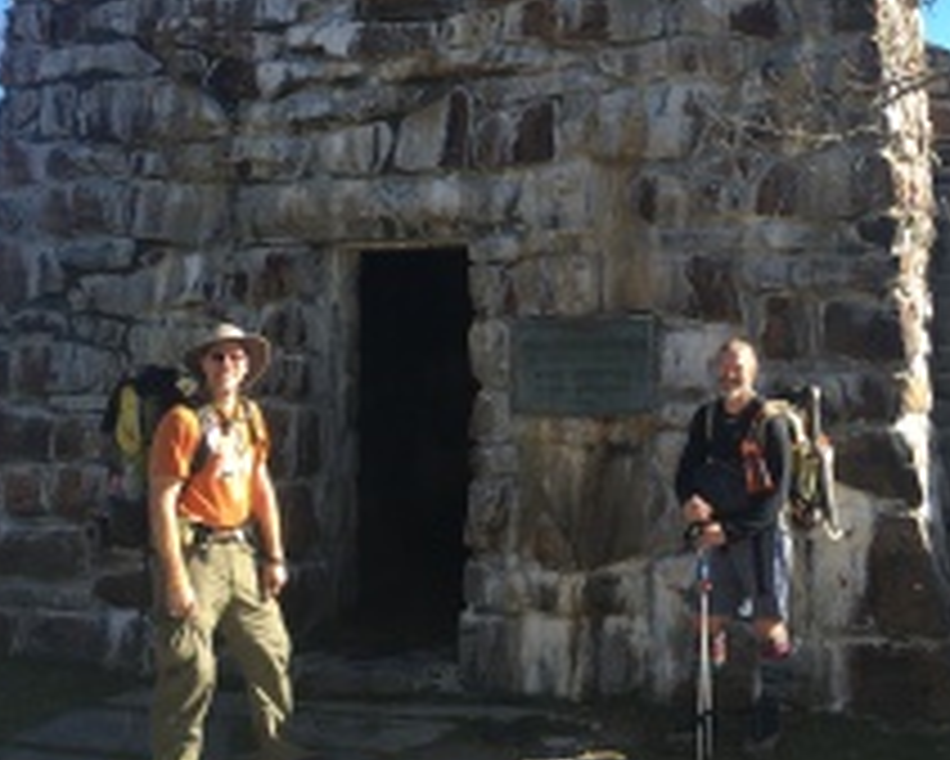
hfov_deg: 37.9
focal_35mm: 49
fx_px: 1378
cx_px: 545
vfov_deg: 30.3
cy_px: 189
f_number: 2.2
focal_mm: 4.15
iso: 25
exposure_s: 1/422
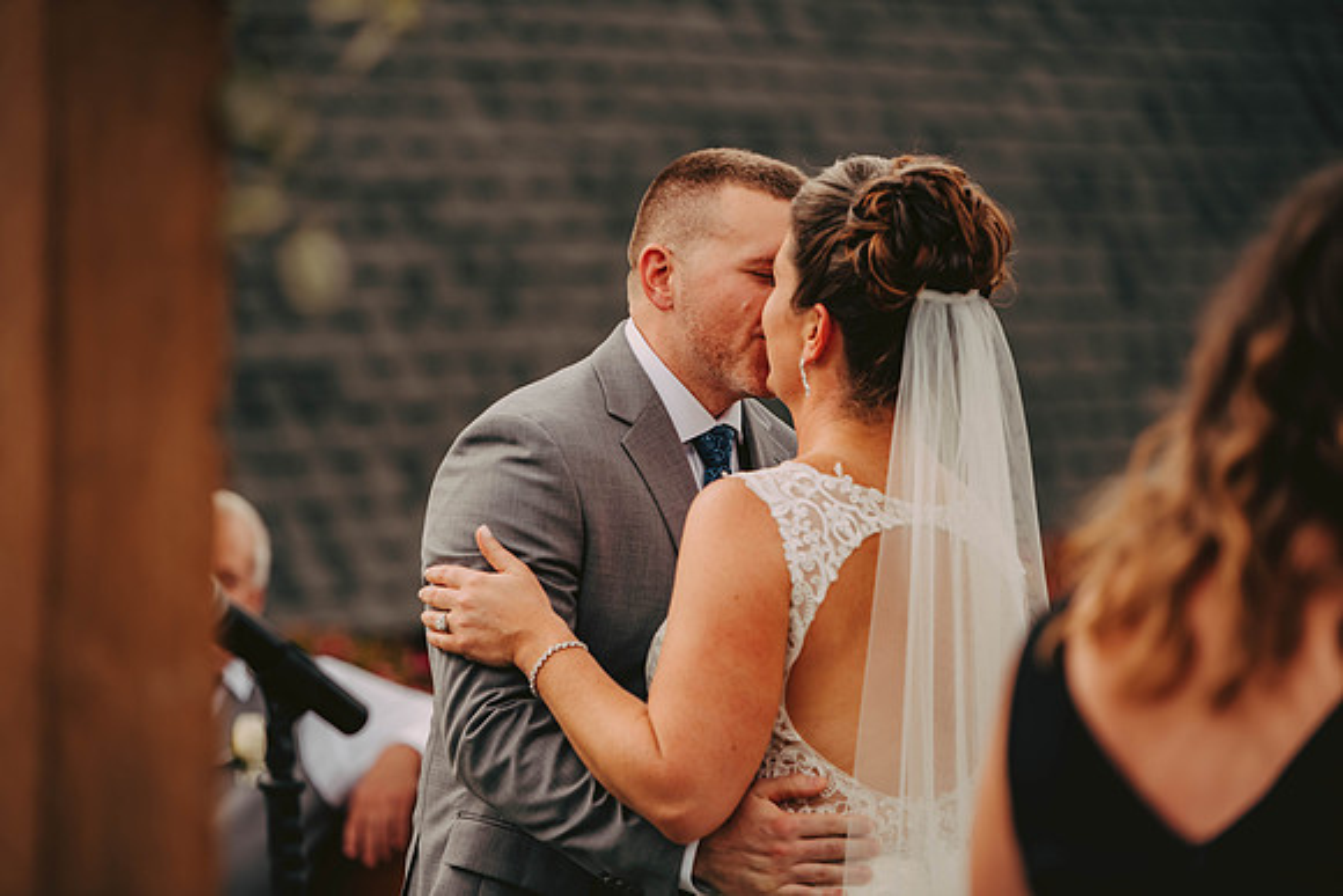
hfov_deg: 14.2
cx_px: 672
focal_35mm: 145
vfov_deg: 9.5
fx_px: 5410
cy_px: 448
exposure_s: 1/1250
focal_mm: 145
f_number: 2.8
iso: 200
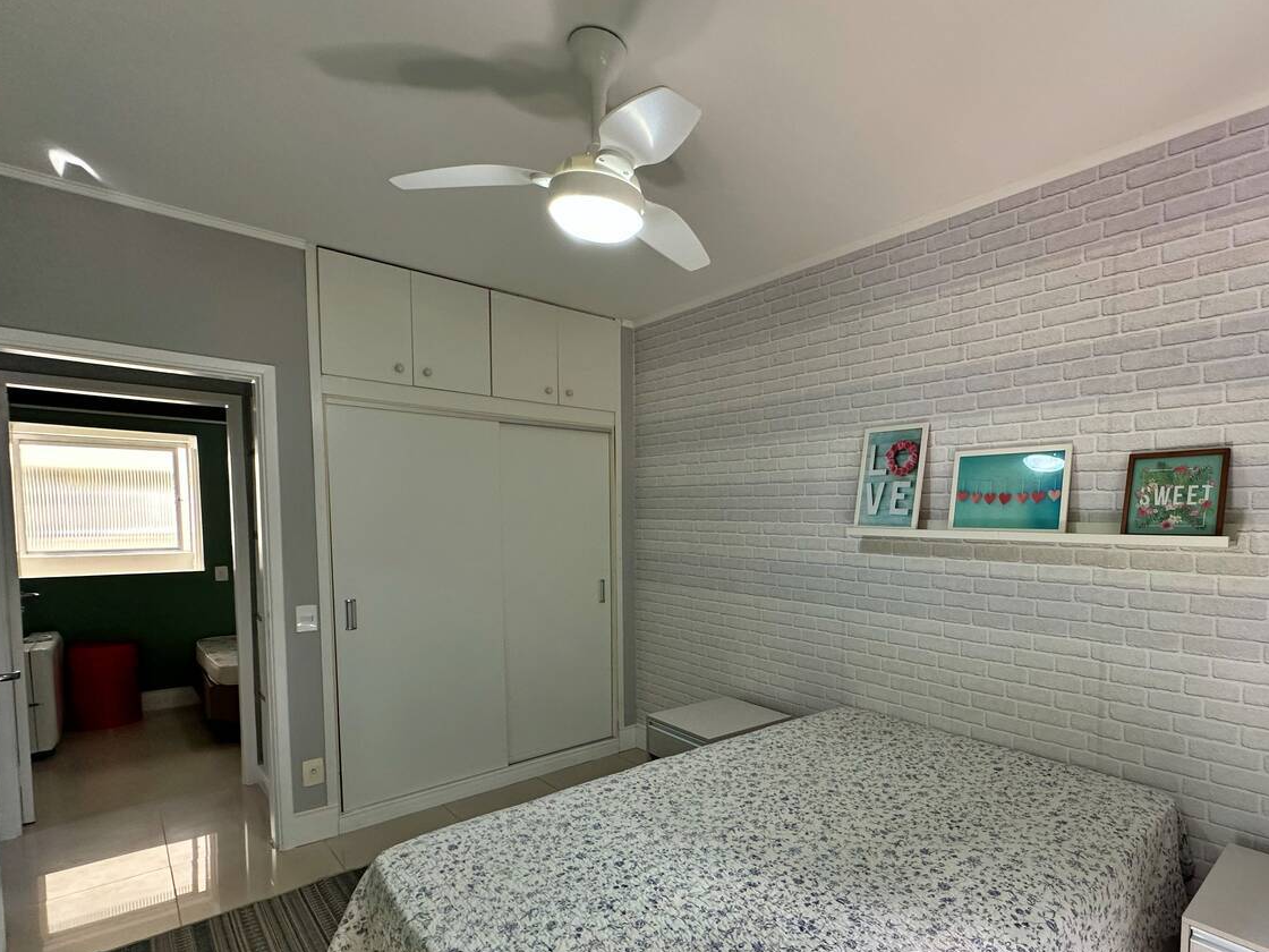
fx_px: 660
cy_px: 553
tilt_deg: -2.9
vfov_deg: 71.1
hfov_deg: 85.9
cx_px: 800
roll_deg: -0.6
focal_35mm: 18
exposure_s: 1/120
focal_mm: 2.22
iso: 200
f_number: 2.2
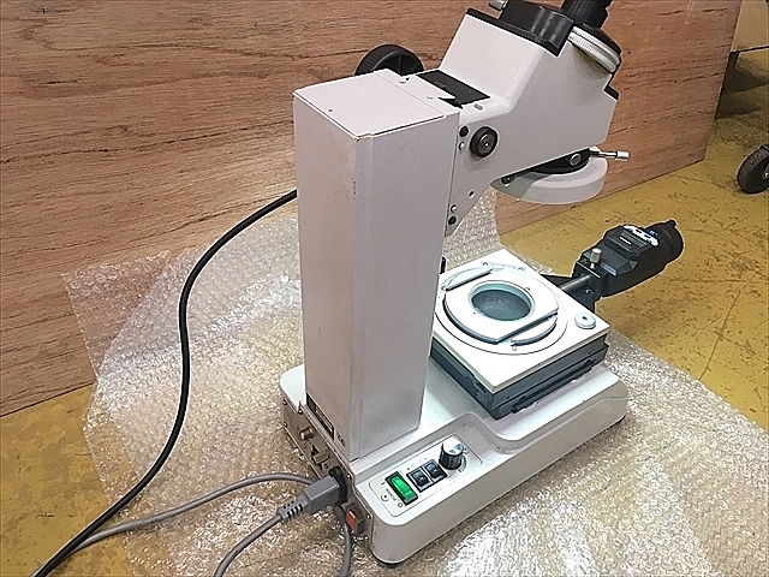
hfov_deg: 61.7
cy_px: 288
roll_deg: -2.1
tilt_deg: -39.0
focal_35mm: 29
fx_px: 644
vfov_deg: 48.2
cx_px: 384
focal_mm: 4.15
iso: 50
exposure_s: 1/30
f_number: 2.2
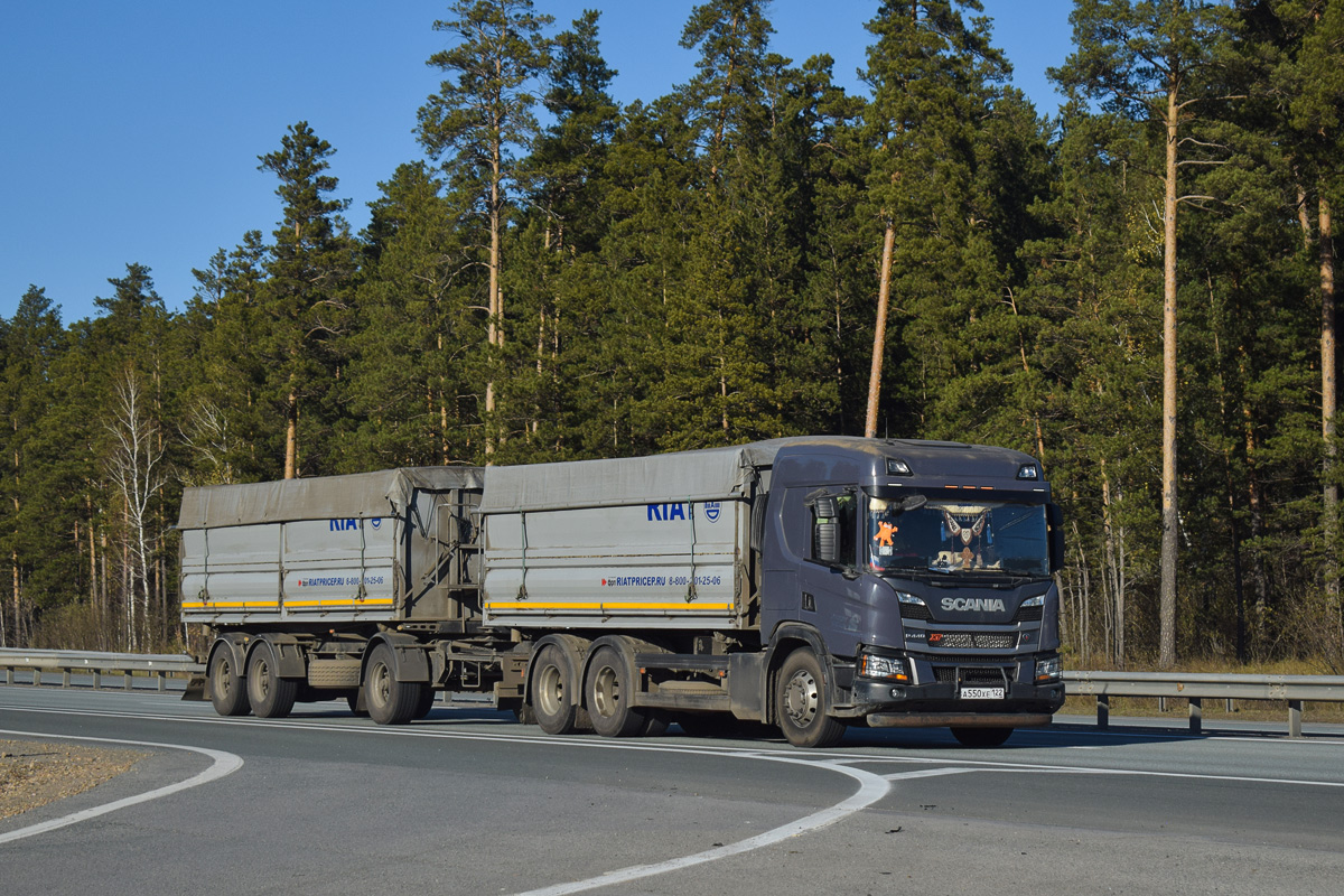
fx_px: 3080
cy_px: 448
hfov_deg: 24.6
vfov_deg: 16.6
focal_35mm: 82
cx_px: 672
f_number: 7.1
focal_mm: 55
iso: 200
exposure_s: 1/1600
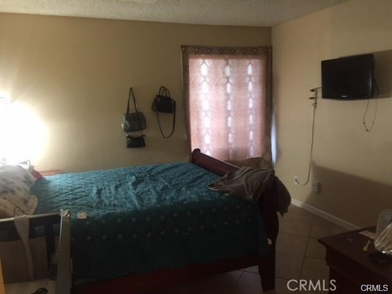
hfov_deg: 61.7
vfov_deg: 48.2
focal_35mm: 29
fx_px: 328
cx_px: 196
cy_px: 147
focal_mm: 4.15
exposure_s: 1/8
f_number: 2.2
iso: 100
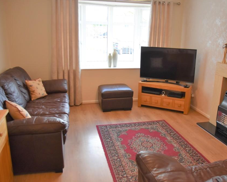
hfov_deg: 57.0
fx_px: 208
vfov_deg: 47.1
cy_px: 90
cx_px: 129
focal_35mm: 31
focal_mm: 18
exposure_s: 1/125
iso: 900
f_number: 3.5
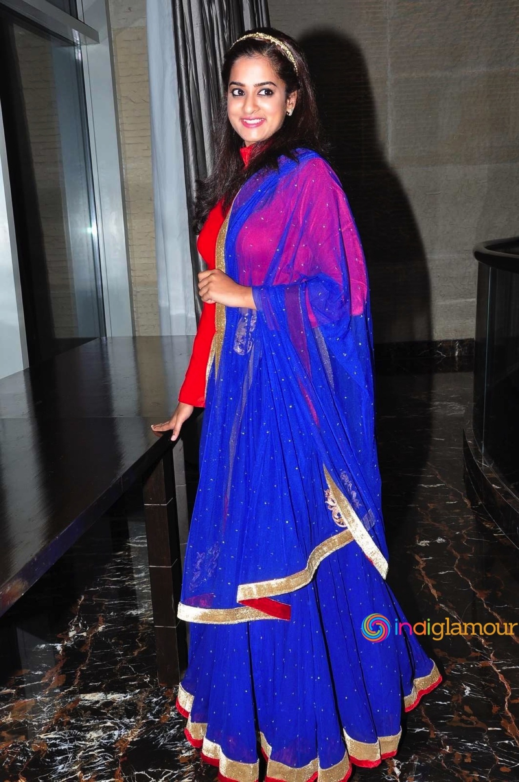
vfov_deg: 49.6
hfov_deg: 34.1
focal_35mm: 39
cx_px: 260
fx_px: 845
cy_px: 391
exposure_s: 1/125
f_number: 9
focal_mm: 26
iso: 400
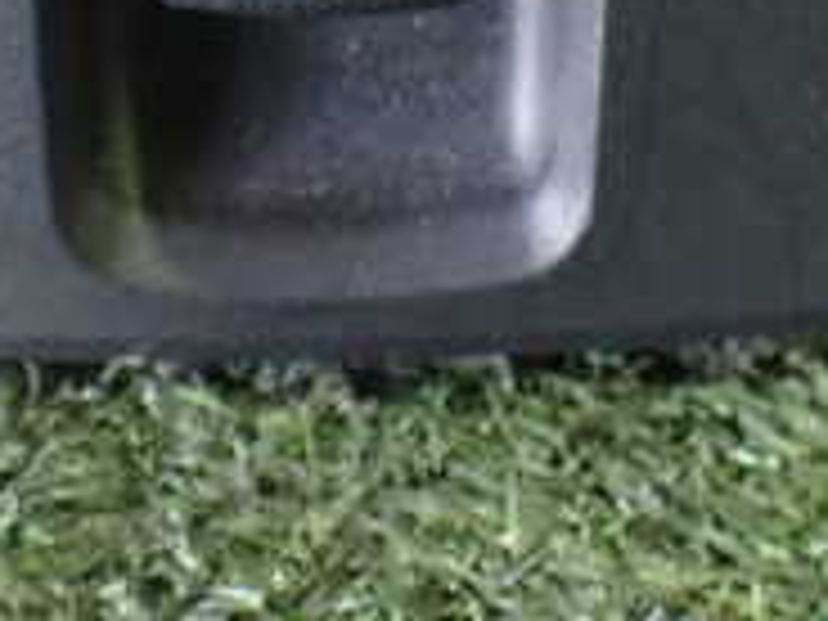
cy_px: -202
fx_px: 2344
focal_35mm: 98
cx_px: 360
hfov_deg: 20.0
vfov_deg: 14.4
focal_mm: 5.4
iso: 1000
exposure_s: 1/30
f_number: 2.3
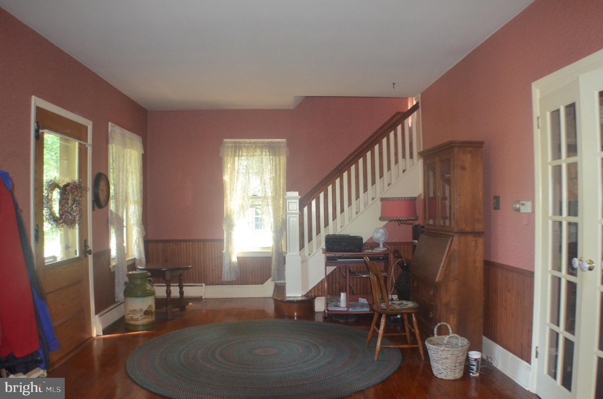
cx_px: 302
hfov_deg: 53.2
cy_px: 200
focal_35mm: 36
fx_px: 602
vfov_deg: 36.7
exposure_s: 1/60
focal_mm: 24
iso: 2200
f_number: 4
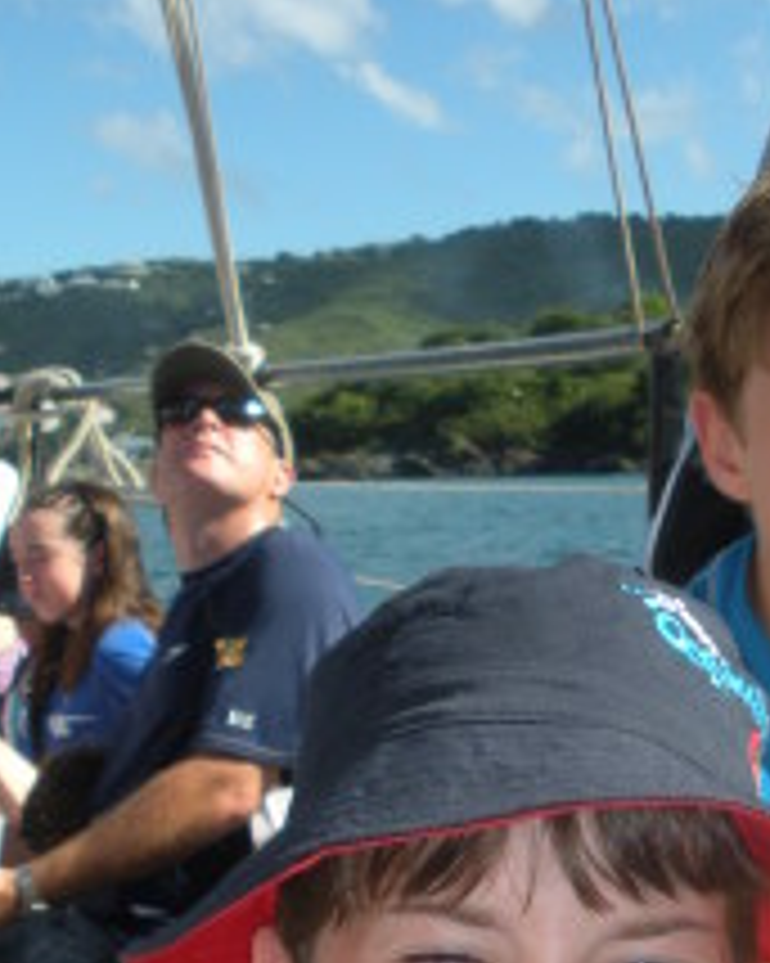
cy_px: 873
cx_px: 657
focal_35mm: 75
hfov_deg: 20.1
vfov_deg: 24.6
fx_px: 2138
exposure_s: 1/541
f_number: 3.5
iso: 64
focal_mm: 6.3
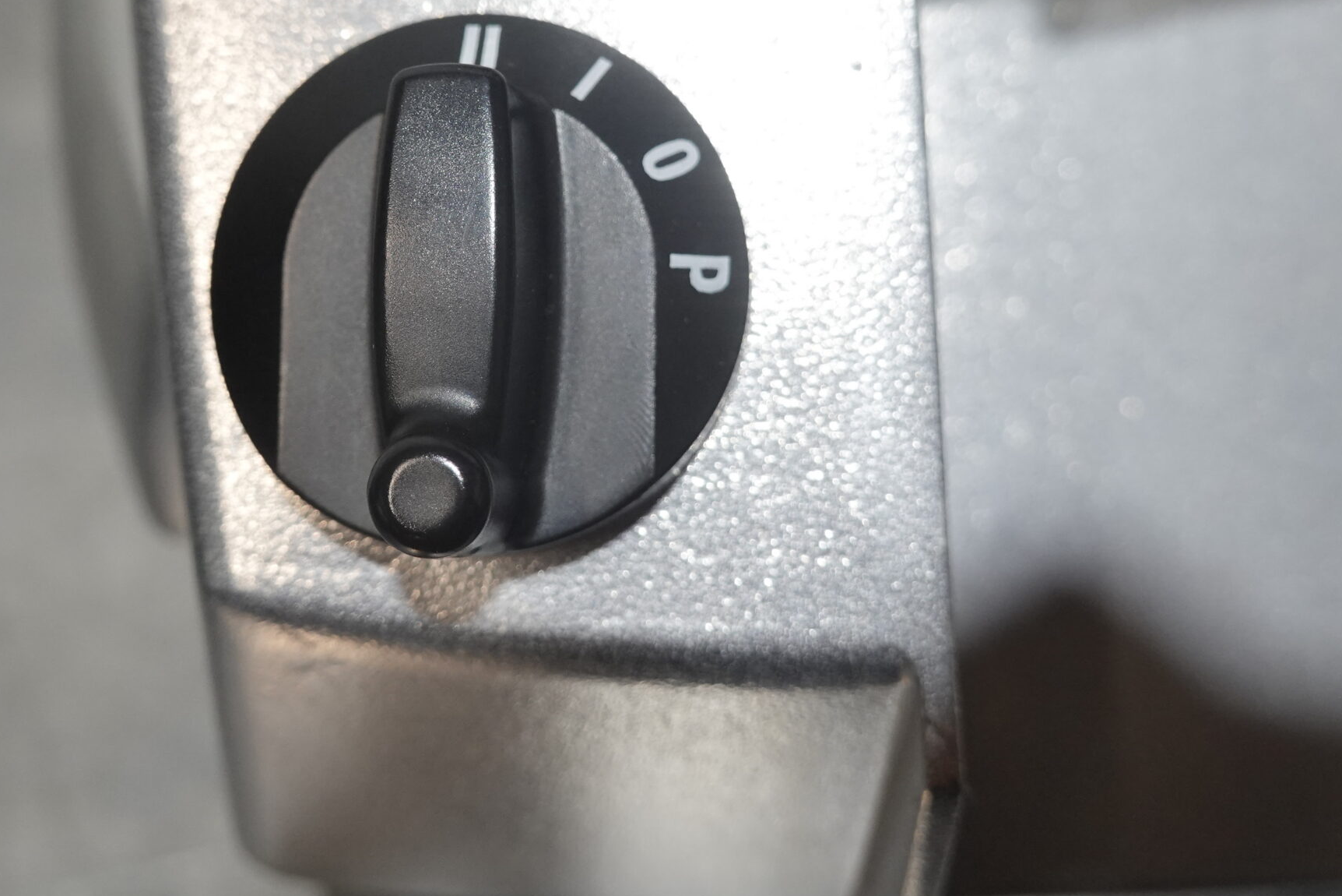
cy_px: 275
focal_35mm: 49
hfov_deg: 40.3
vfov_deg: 27.3
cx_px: 600
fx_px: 1827
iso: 400
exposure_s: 1/40
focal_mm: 12.25
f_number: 3.5
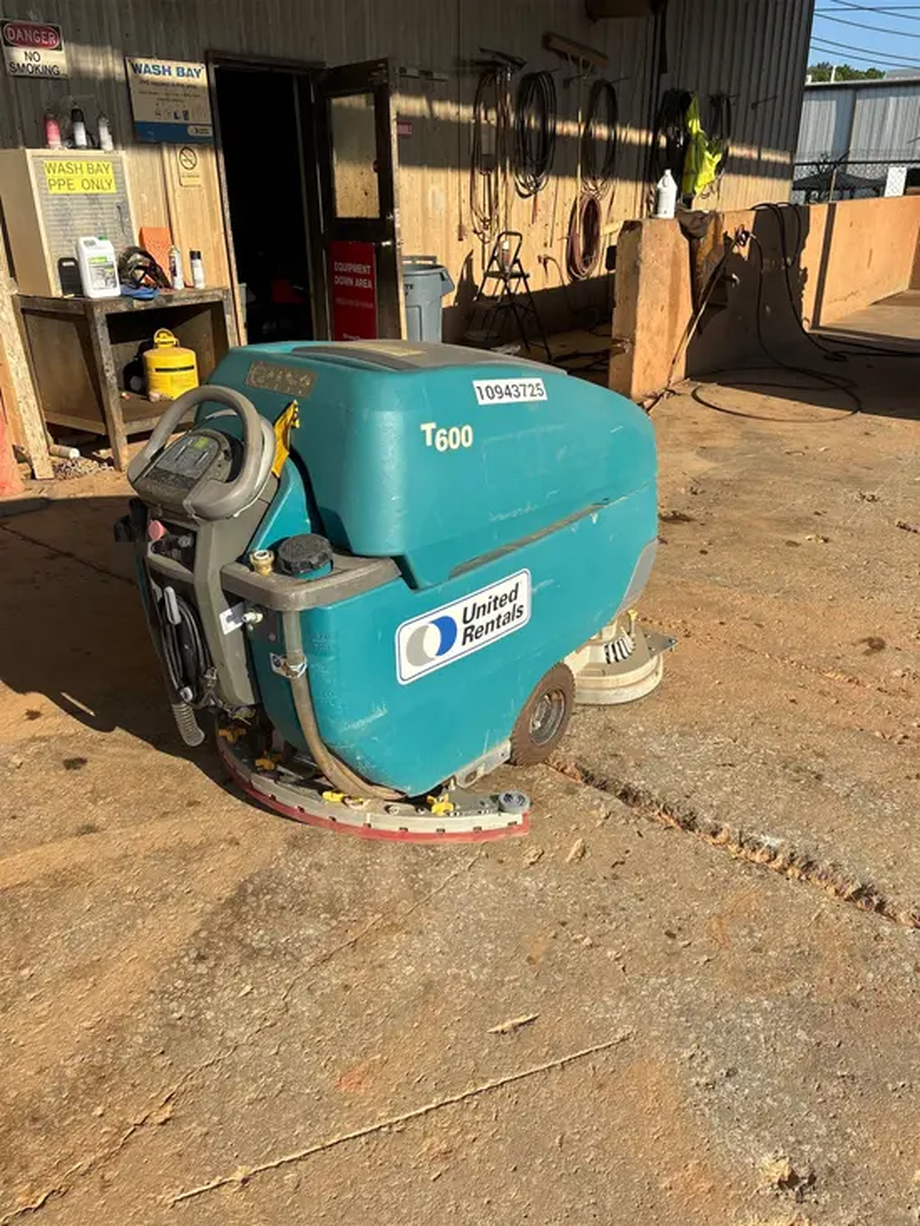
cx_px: 460
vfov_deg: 67.3
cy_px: 613
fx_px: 921
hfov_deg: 53.1
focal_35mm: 26
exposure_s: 1/2342
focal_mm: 5.96
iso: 50
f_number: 1.6
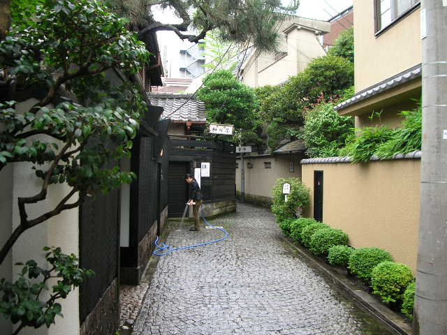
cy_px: 168
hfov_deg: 52.6
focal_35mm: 35
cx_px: 224
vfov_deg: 40.7
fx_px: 452
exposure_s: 1/47.1
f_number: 2.8
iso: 50
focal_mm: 5.8
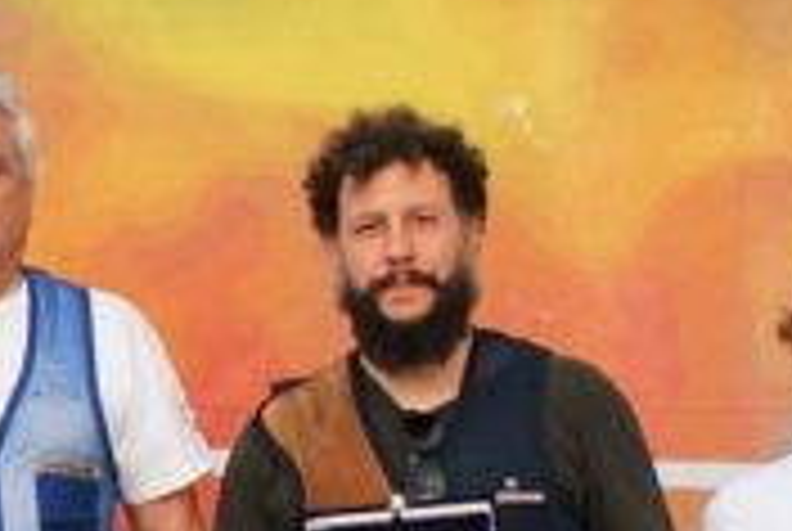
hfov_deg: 9.5
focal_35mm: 209
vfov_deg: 6.6
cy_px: 536
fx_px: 4606
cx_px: -400
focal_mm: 24
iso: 100
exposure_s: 1/60
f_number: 8
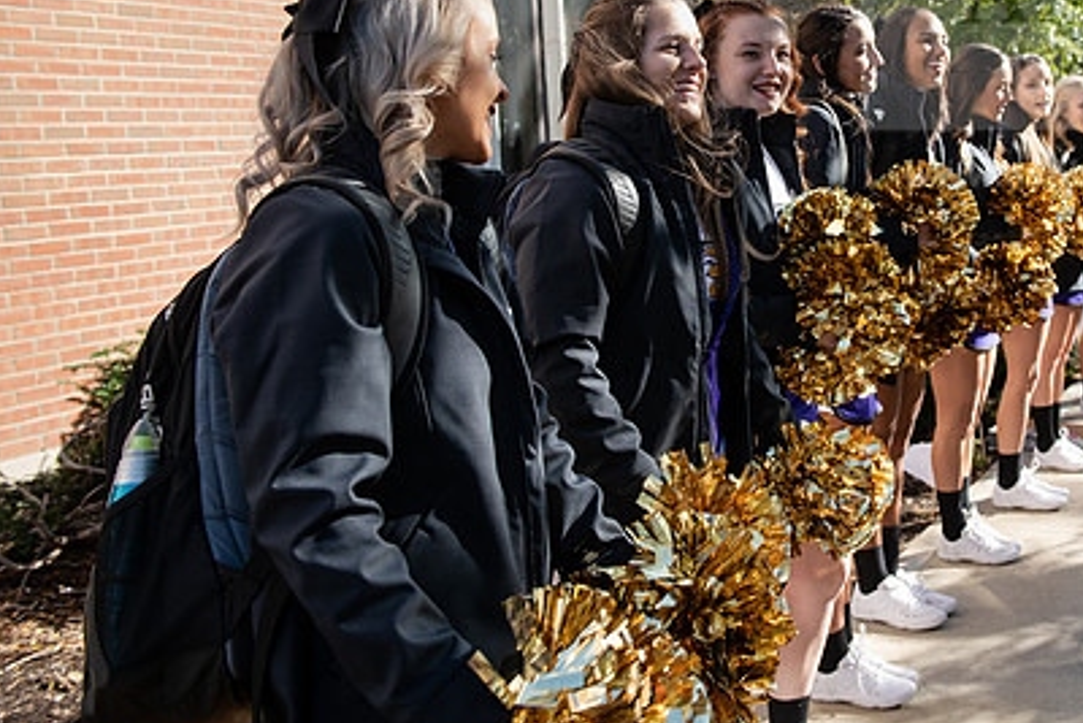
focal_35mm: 45
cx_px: 780
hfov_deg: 42.6
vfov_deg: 29.6
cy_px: 232
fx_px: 1354
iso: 400
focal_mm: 31
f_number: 5
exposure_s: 1/500
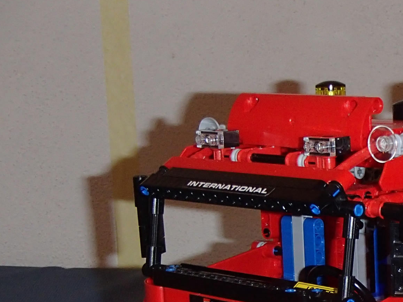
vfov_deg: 14.3
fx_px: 1187
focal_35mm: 102
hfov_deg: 18.6
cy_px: 302
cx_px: 430
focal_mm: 8.25
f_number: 4.9
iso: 400
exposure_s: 1/50
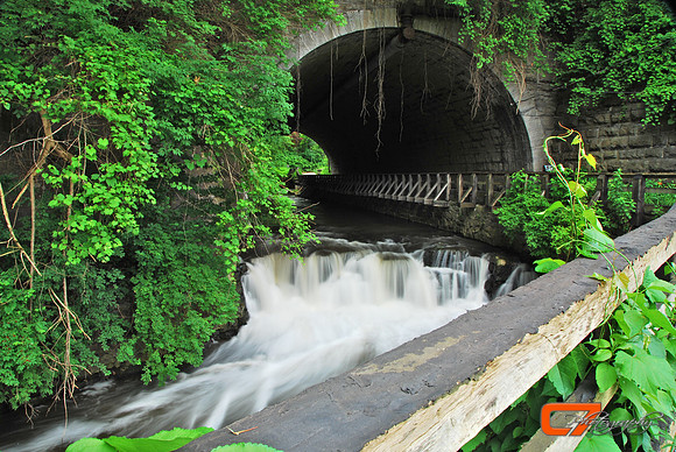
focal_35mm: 27
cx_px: 338
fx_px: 507
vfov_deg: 48.0
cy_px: 226
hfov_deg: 67.3
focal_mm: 18
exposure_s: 1.3
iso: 100
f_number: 22
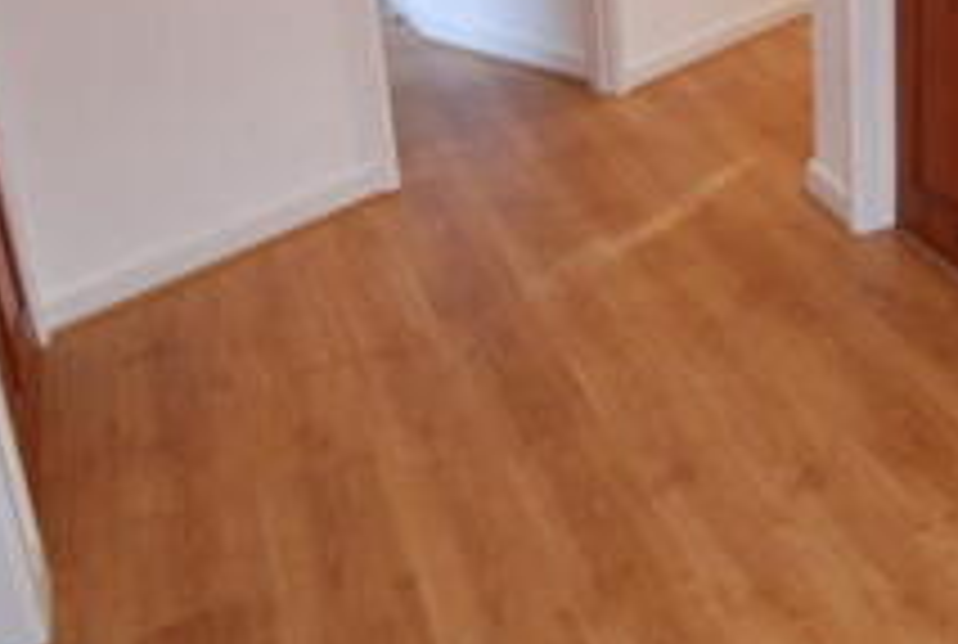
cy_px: -47
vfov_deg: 27.2
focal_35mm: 46
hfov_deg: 37.1
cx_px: 1005
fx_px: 1227
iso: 200
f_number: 3.5
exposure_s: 1/30
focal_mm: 10
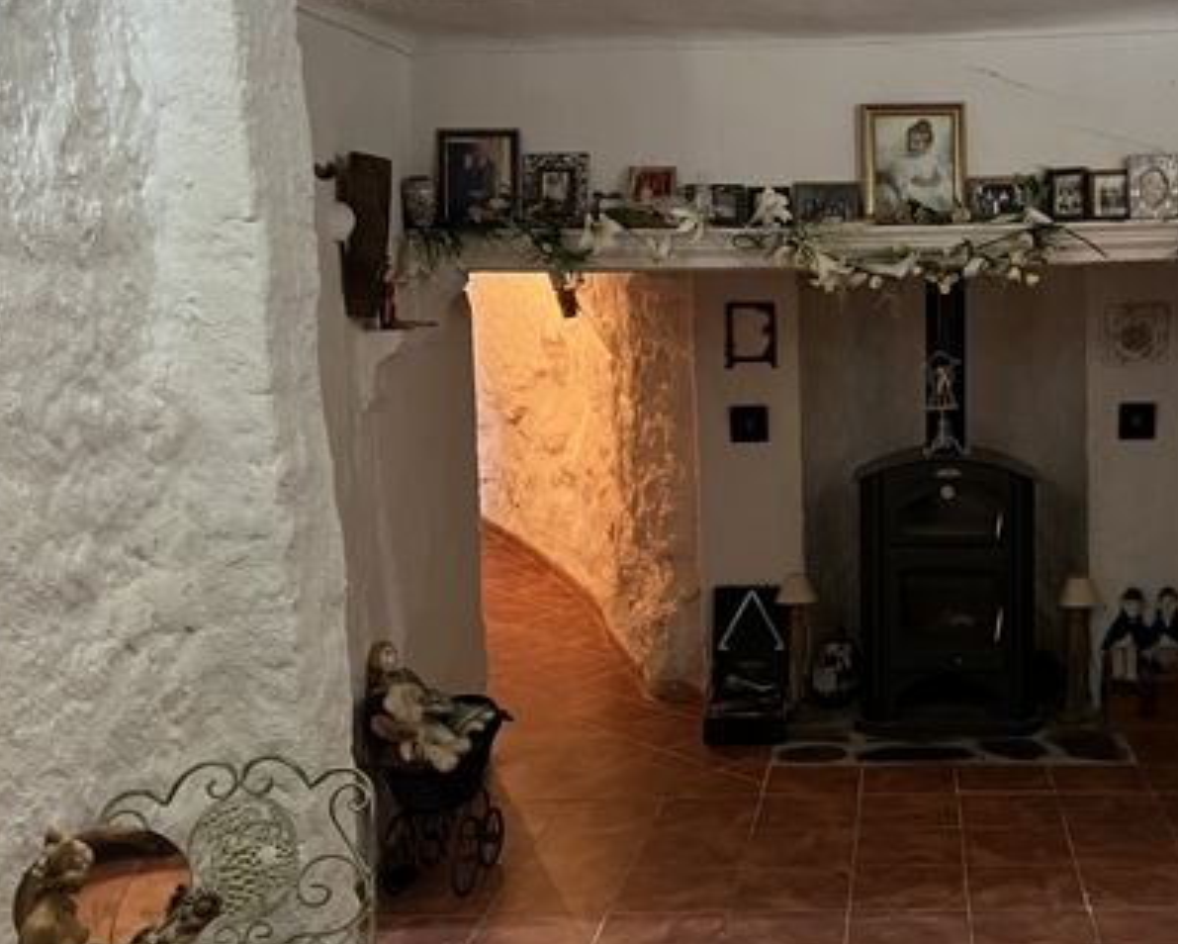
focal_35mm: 45
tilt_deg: -4.5
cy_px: 436
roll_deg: +0.9
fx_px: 1570
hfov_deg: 39.7
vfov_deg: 33.4
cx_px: 915
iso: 640
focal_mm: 5.1
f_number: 1.6
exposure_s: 1/33
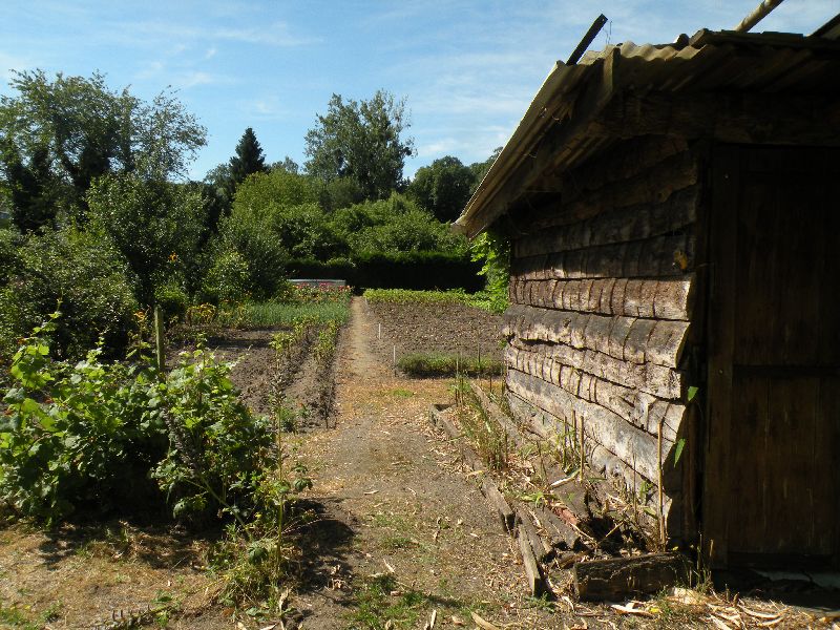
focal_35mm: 27
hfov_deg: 65.3
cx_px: 420
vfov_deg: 51.4
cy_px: 315
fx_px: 655
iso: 100
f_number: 5
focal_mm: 4.7
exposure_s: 1/500
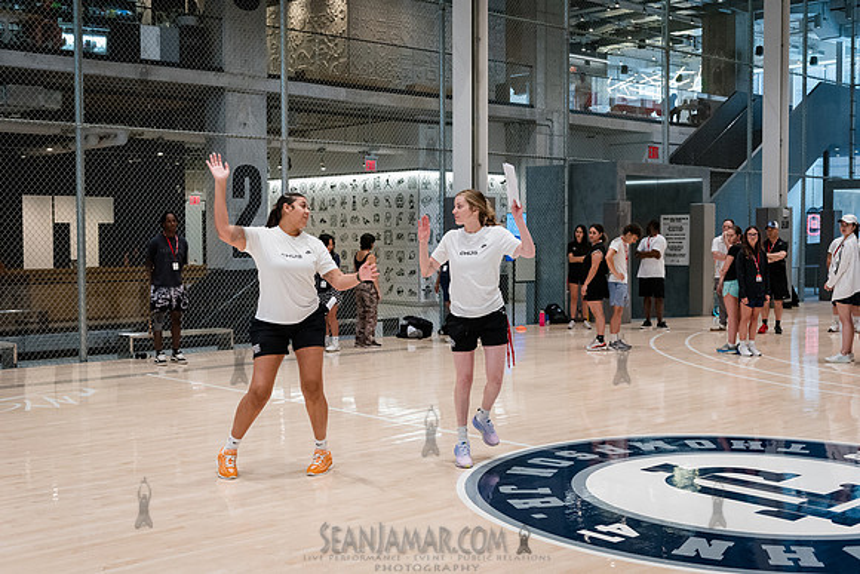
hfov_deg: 43.5
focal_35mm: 45
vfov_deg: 29.8
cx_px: 430
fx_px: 1077
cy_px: 287
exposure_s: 1/500
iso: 5000
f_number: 4
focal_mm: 45
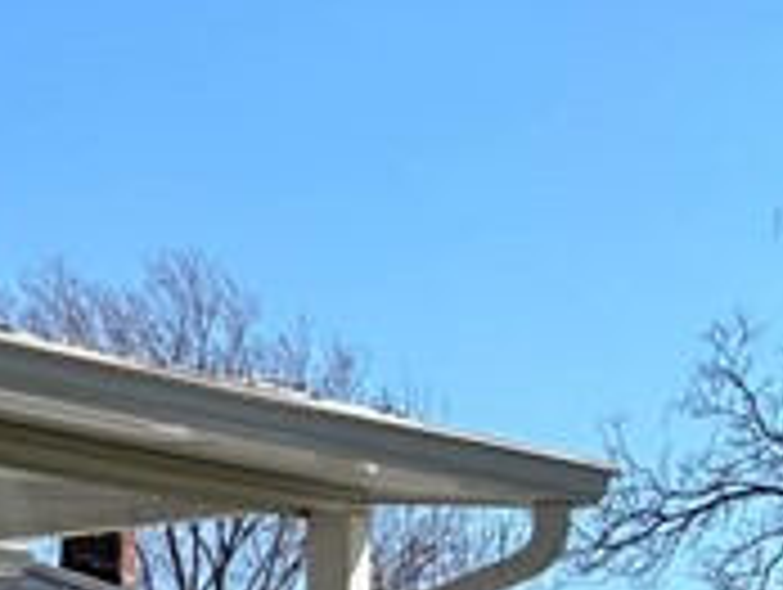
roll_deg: +0.6
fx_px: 3466
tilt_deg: +0.0
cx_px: -1413
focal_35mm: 153
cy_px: 1036
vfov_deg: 9.3
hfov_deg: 10.2
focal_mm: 5.96
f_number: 1.6
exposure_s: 1/2398
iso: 50
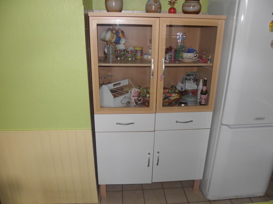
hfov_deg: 65.3
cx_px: 136
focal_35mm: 27
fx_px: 213
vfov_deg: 51.4
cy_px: 102
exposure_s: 1/30
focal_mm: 4.83
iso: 100
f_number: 2.8
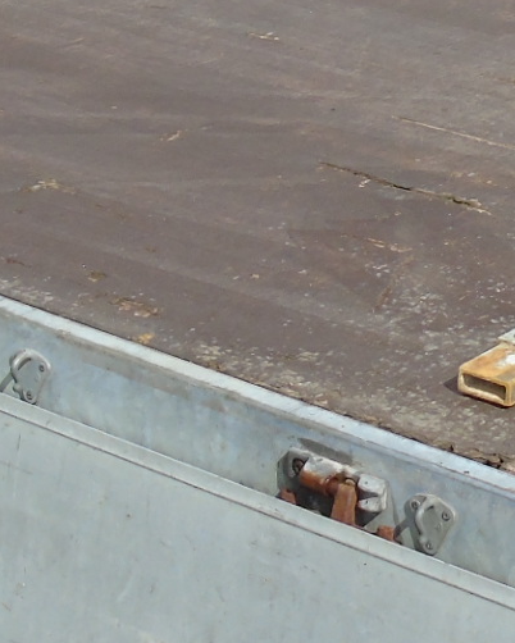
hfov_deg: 12.1
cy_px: 238
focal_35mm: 126
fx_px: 2399
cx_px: 505
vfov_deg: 15.2
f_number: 3.4
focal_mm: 4.4
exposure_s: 1/1000
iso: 80
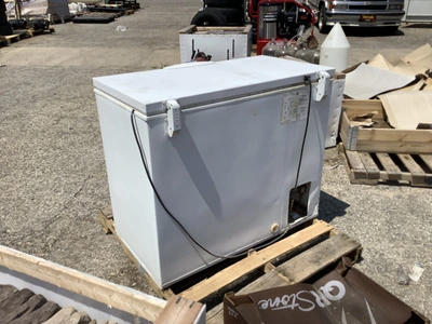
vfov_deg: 45.4
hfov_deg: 58.4
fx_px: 387
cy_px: 162
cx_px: 216
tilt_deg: -25.8
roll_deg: +0.5
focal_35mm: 31
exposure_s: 1/2809
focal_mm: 3.3
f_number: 2.4
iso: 25
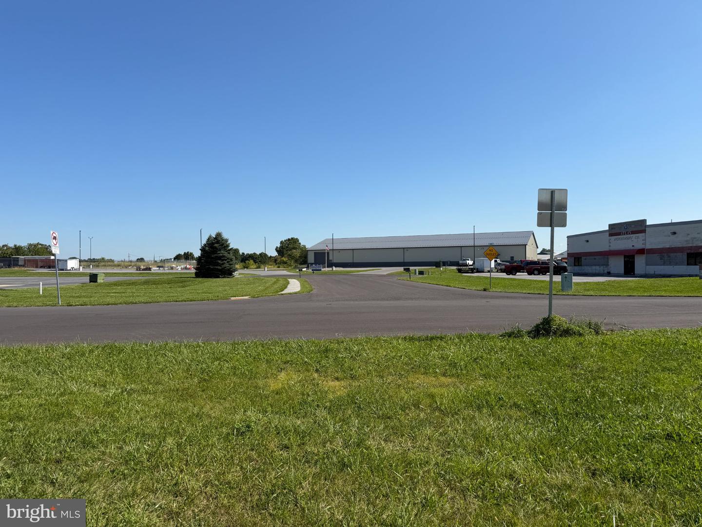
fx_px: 487
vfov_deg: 56.8
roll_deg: +0.4
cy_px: 264
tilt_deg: +1.0
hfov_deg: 71.6
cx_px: 351
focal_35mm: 24
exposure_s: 1/5714
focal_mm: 6.76
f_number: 1.78
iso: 80
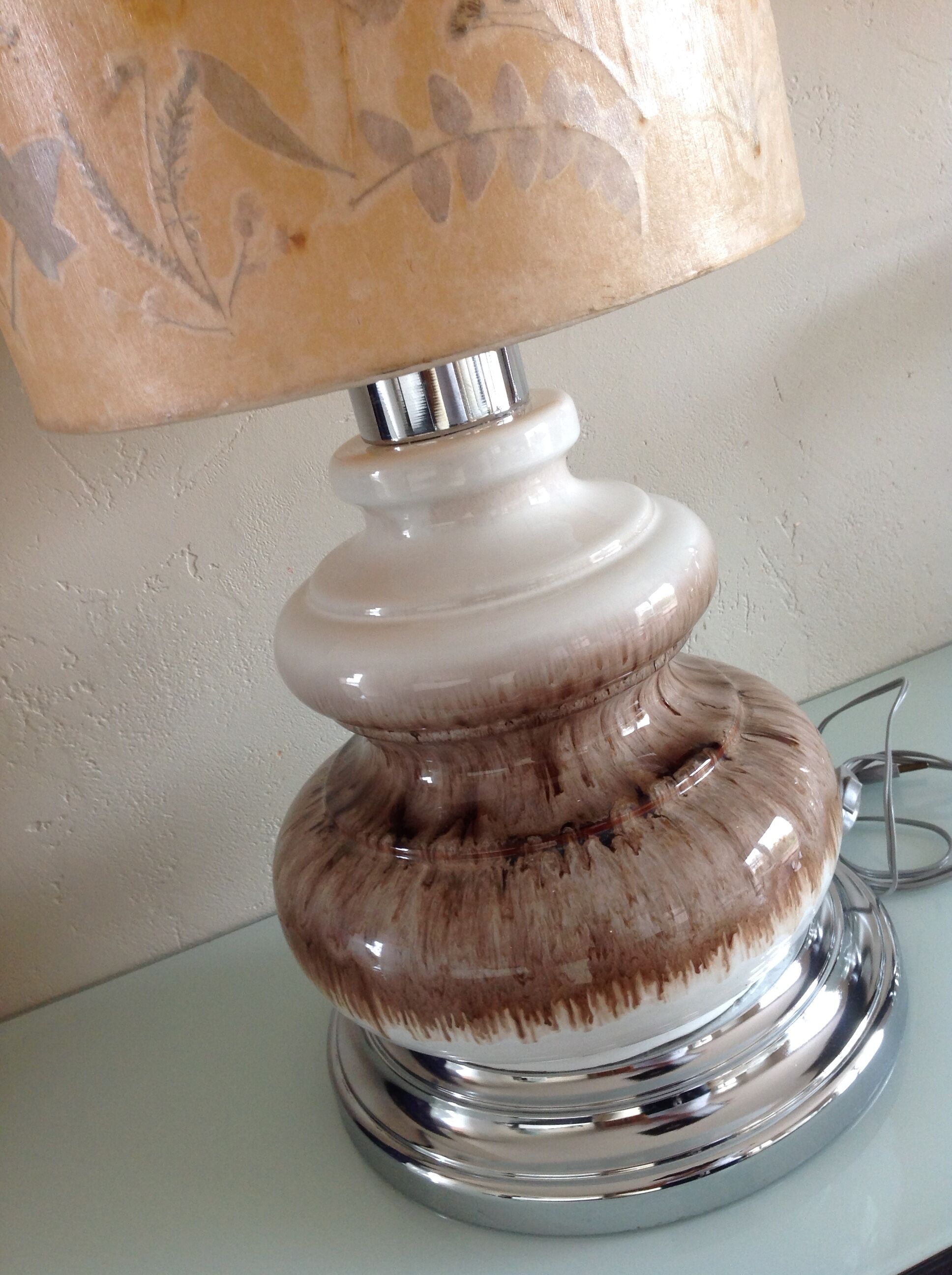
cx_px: 476
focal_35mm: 35
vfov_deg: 52.7
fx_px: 1287
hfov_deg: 40.6
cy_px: 638
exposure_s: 1/15
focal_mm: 4.28
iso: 100
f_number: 2.4
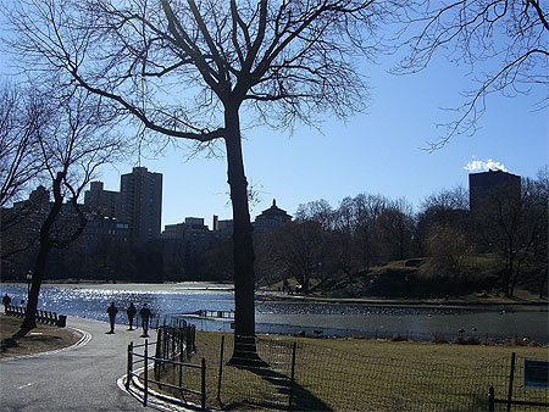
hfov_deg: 49.0
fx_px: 603
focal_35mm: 38
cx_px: 274
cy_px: 206
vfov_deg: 37.8
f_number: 8
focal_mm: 7.9
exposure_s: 1/320
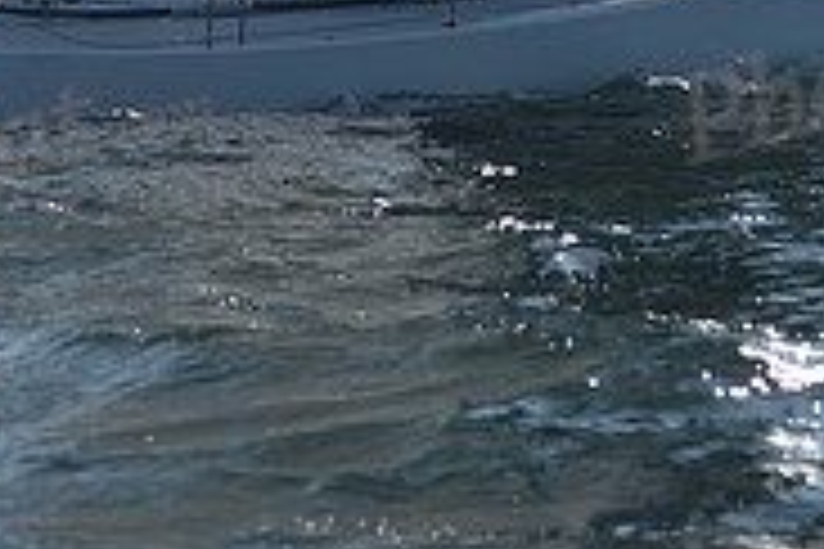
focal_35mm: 222
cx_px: 450
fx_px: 5081
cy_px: -124
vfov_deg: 6.2
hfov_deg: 9.3
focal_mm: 70
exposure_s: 1/4000
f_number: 3.2
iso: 250
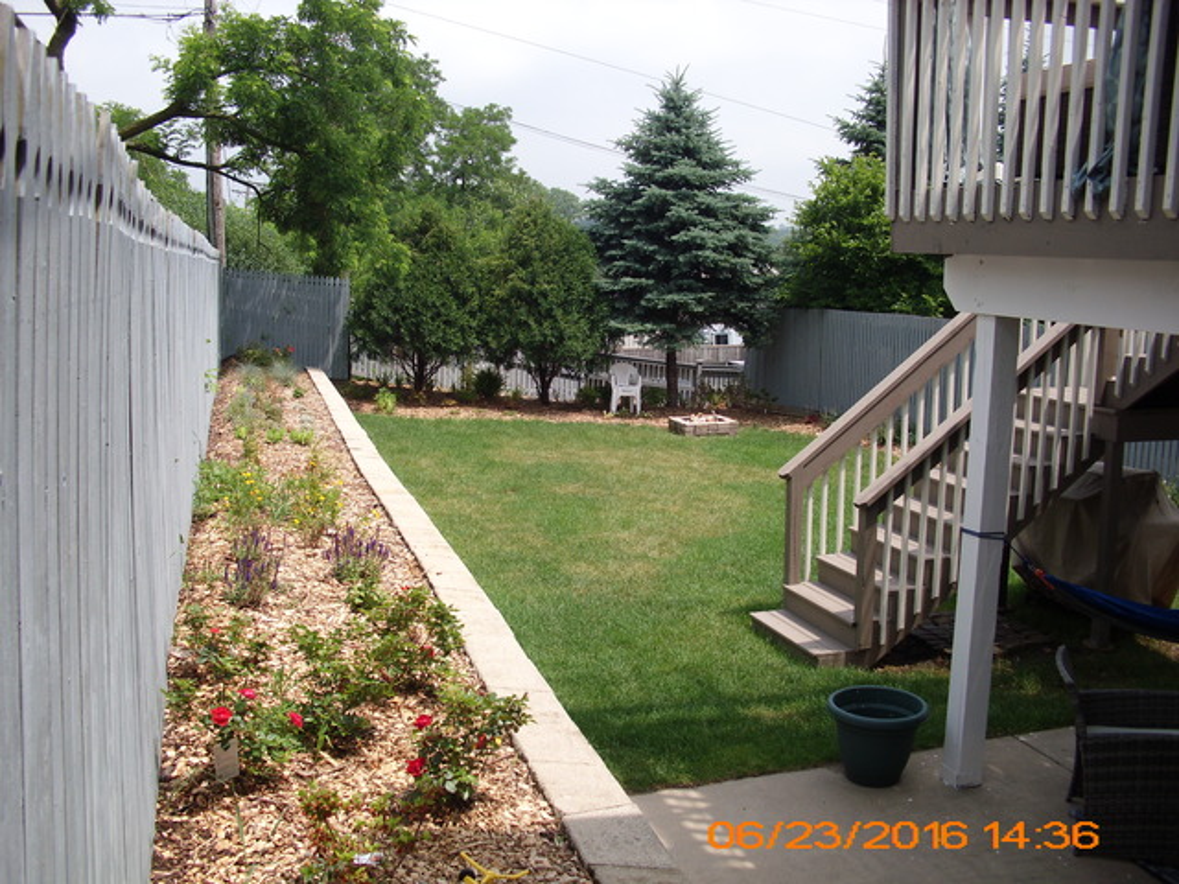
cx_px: 590
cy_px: 442
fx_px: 1226
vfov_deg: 39.7
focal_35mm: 36
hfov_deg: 51.4
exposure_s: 1/125
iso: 80
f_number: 7.8
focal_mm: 6.3
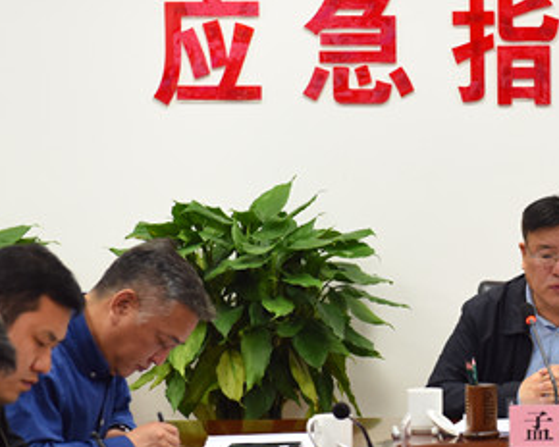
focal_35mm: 136
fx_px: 2250
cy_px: 304
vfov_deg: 11.3
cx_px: 563
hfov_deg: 13.9
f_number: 4.5
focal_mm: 70
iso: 1250
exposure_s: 1/80
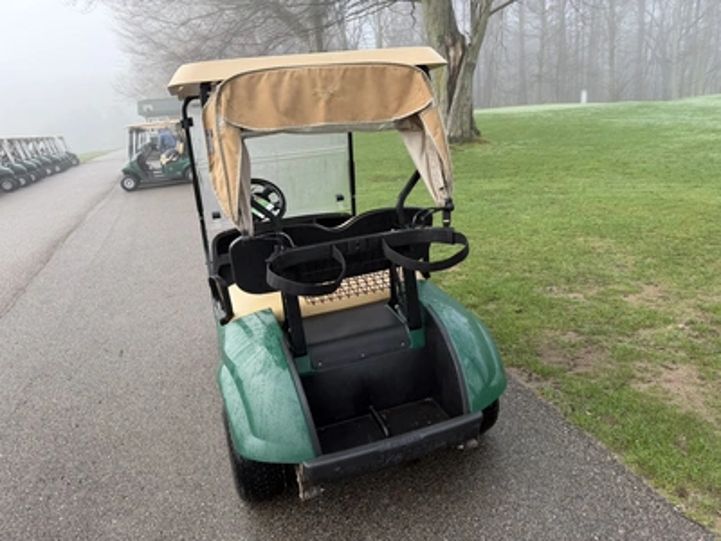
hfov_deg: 71.6
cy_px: 270
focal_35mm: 24
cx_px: 360
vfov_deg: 56.8
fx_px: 500
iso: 80
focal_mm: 6.76
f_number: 1.78
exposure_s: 1/391
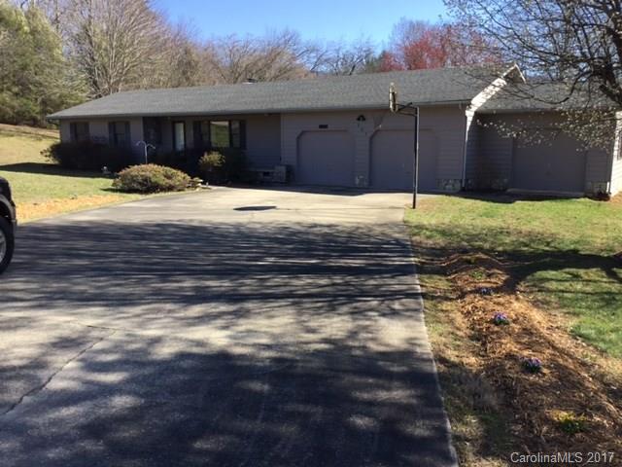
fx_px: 557
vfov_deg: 45.4
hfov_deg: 58.4
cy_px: 234
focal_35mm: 31
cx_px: 311
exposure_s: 1/512
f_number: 2.4
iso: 25
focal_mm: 3.3
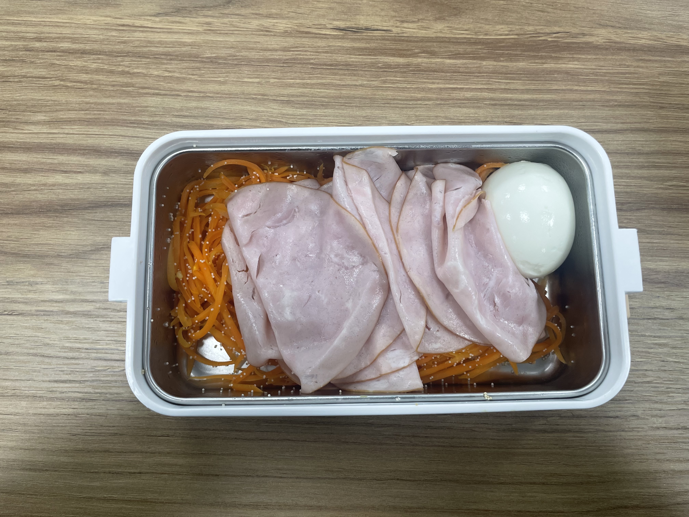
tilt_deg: -81.6
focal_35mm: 26
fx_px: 518
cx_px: 344
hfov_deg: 67.3
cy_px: 258
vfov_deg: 53.1
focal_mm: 4.2
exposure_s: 1/120
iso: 80
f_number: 1.6
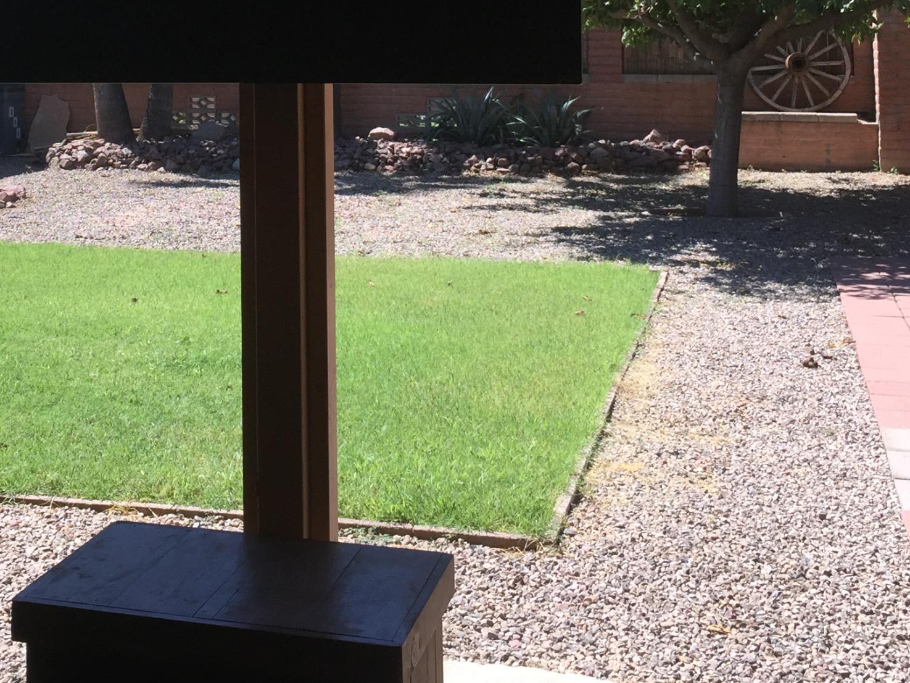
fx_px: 1551
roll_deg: +0.1
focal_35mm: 59
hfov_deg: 32.3
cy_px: 29
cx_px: 263
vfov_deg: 23.9
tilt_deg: +0.2
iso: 32
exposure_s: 1/1199
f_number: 2.2
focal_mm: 4.15
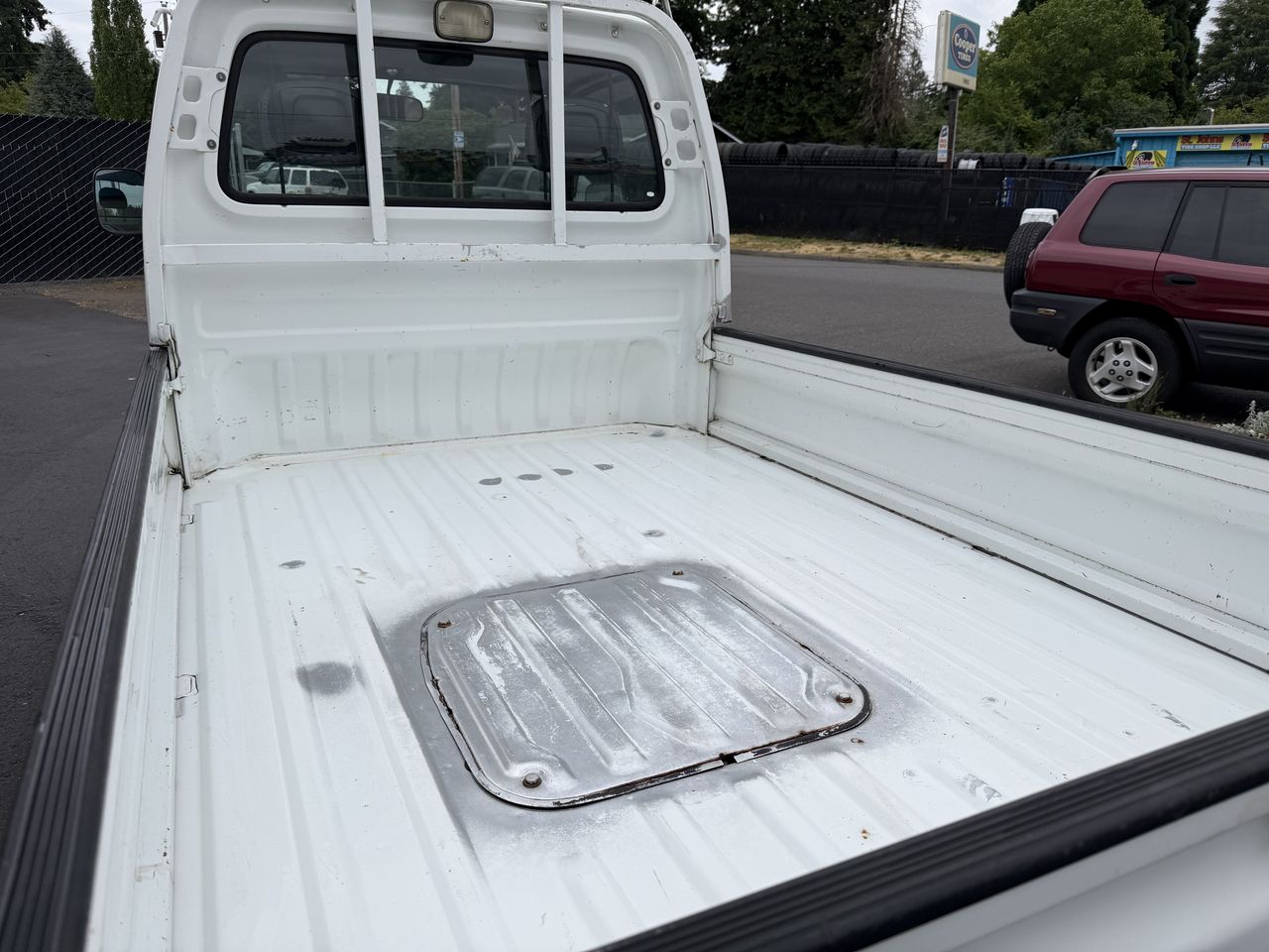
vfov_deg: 56.8
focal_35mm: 24
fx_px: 880
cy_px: 476
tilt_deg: -18.6
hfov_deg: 71.6
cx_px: 634
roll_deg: -0.3
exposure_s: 1/2169
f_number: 1.78
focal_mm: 6.76
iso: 80
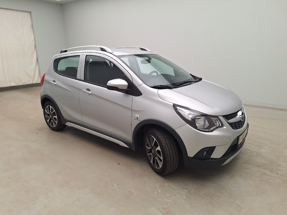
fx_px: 191
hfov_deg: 73.9
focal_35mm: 23
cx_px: 144
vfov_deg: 58.9
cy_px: 108
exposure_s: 1/112
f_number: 1.8
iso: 40
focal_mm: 5.54
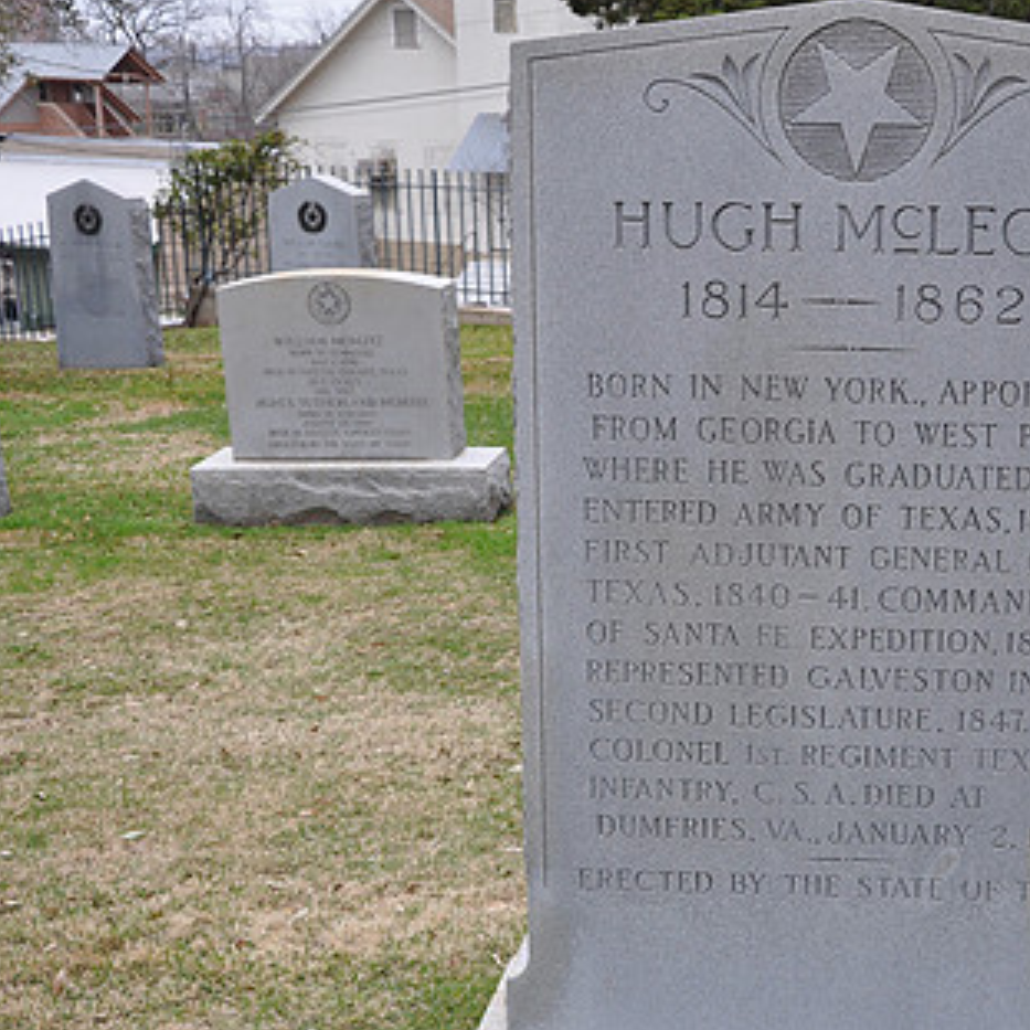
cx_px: 894
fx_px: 1919
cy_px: 565
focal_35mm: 57
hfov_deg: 29.0
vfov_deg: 30.0
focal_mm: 24
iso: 320
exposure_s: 1/125
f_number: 5.6
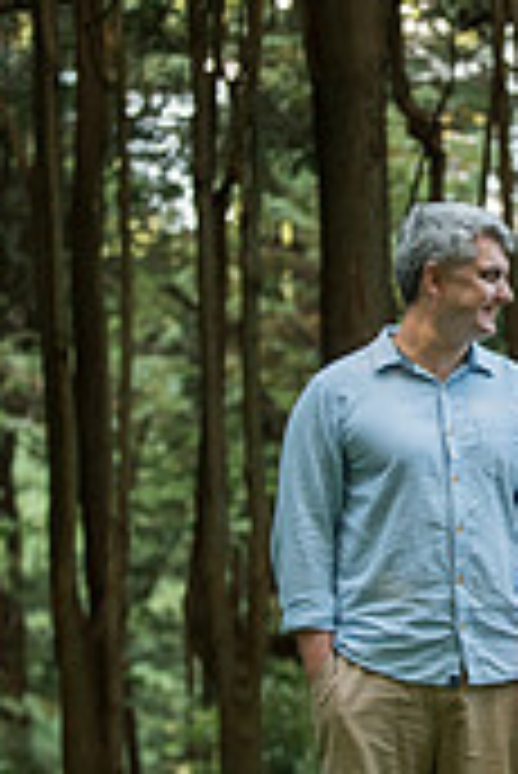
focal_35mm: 183
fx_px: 3942
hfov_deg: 7.5
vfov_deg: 11.2
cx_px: 572
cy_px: 279
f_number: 2.8
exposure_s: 1/320
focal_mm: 70
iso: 800
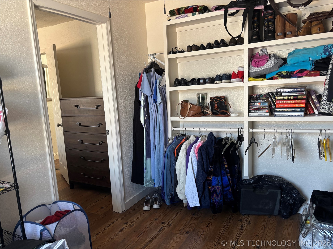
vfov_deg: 53.1
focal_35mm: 26
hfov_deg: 67.3
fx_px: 250
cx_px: 166
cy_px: 124
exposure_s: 1/60
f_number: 1.6
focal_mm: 5.96
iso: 250
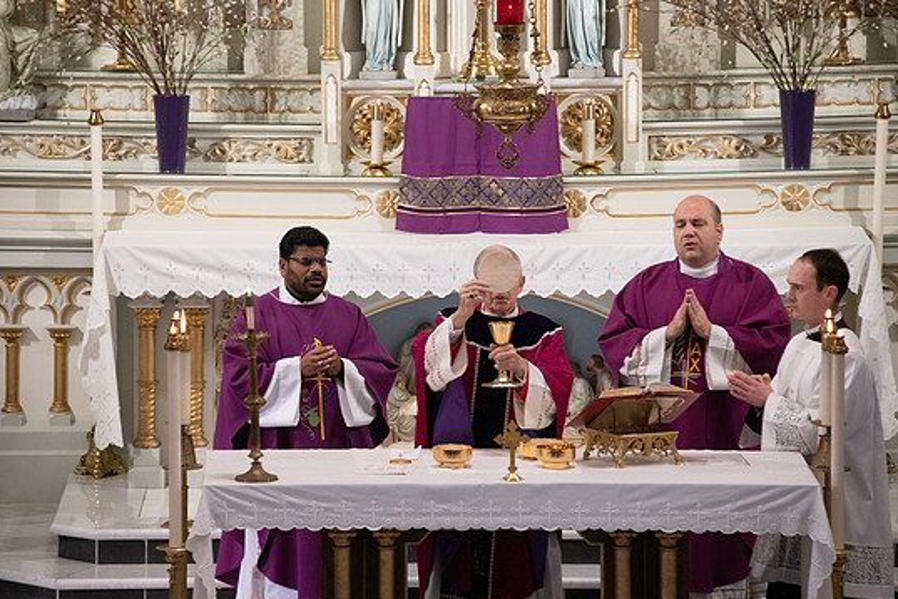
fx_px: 6734
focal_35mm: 270
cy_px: 317
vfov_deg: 5.1
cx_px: 423
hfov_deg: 7.6
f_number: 7.1
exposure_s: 1/100
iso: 4000
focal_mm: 250
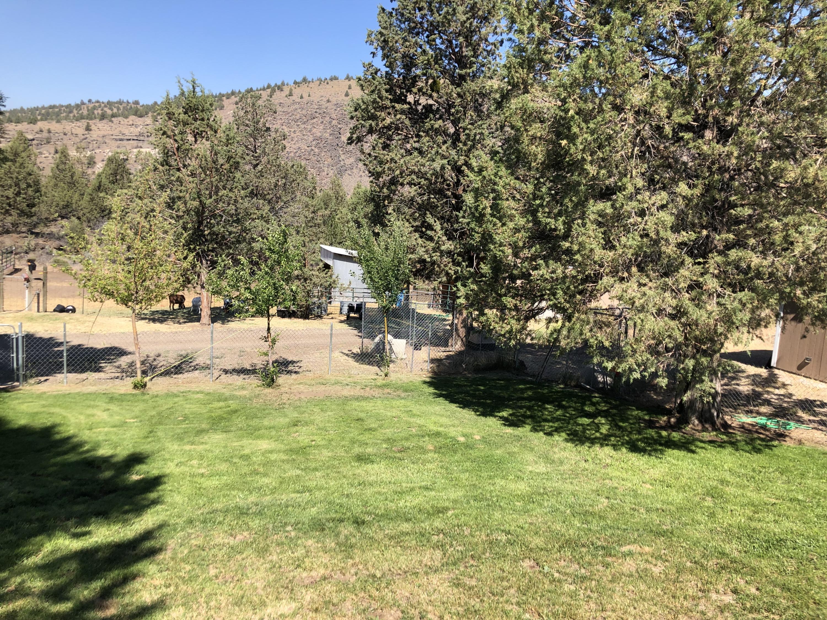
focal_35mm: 28
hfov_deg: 63.4
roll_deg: -3.0
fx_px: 669
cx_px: 414
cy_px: 310
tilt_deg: -9.6
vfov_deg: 49.7
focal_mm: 3.99
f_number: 1.8
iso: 20
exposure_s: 1/1185
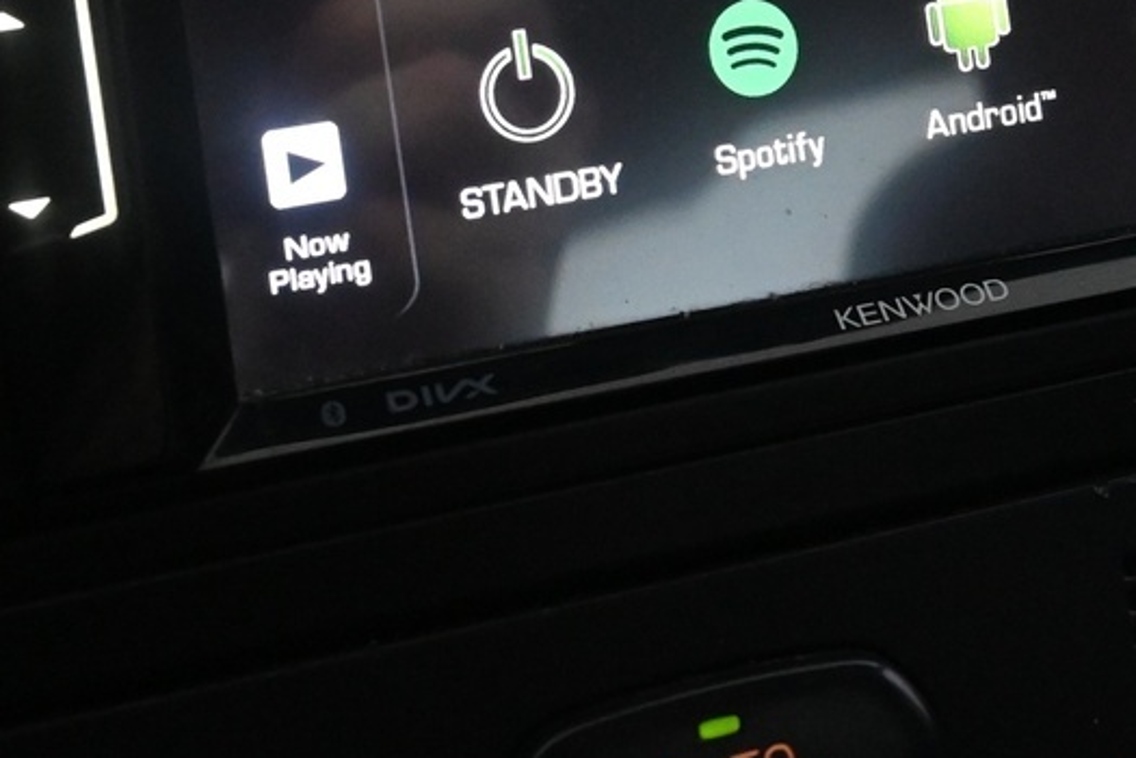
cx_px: 887
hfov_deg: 26.9
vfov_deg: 17.7
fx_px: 2335
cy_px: -93
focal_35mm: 74
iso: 4000
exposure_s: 1/100
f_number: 5
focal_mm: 16
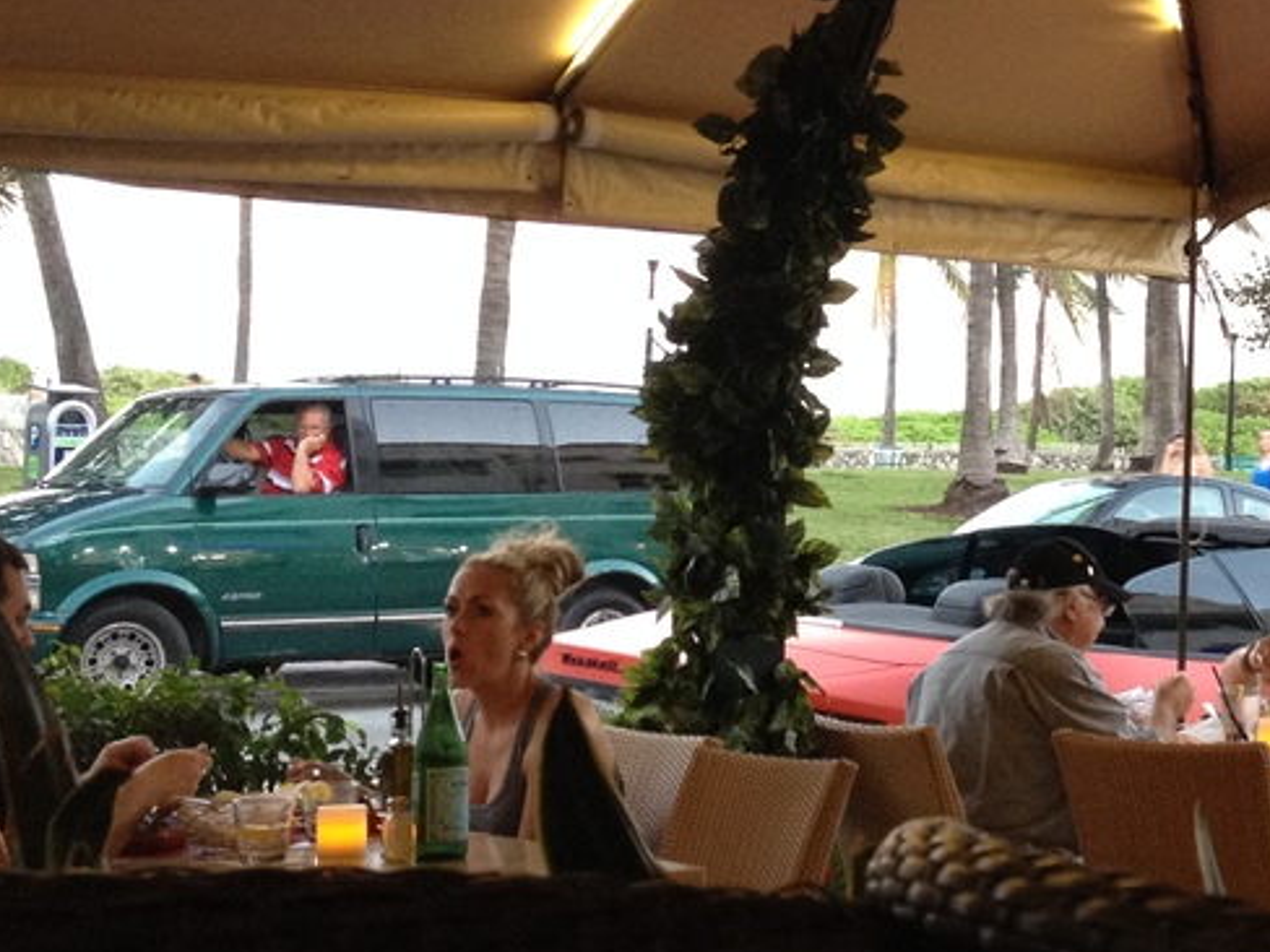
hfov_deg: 22.2
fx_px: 3155
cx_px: 1135
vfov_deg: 17.1
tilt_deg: -0.6
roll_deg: -0.9
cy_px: 372
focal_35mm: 86
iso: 160
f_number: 2.4
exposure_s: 1/20
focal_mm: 4.28
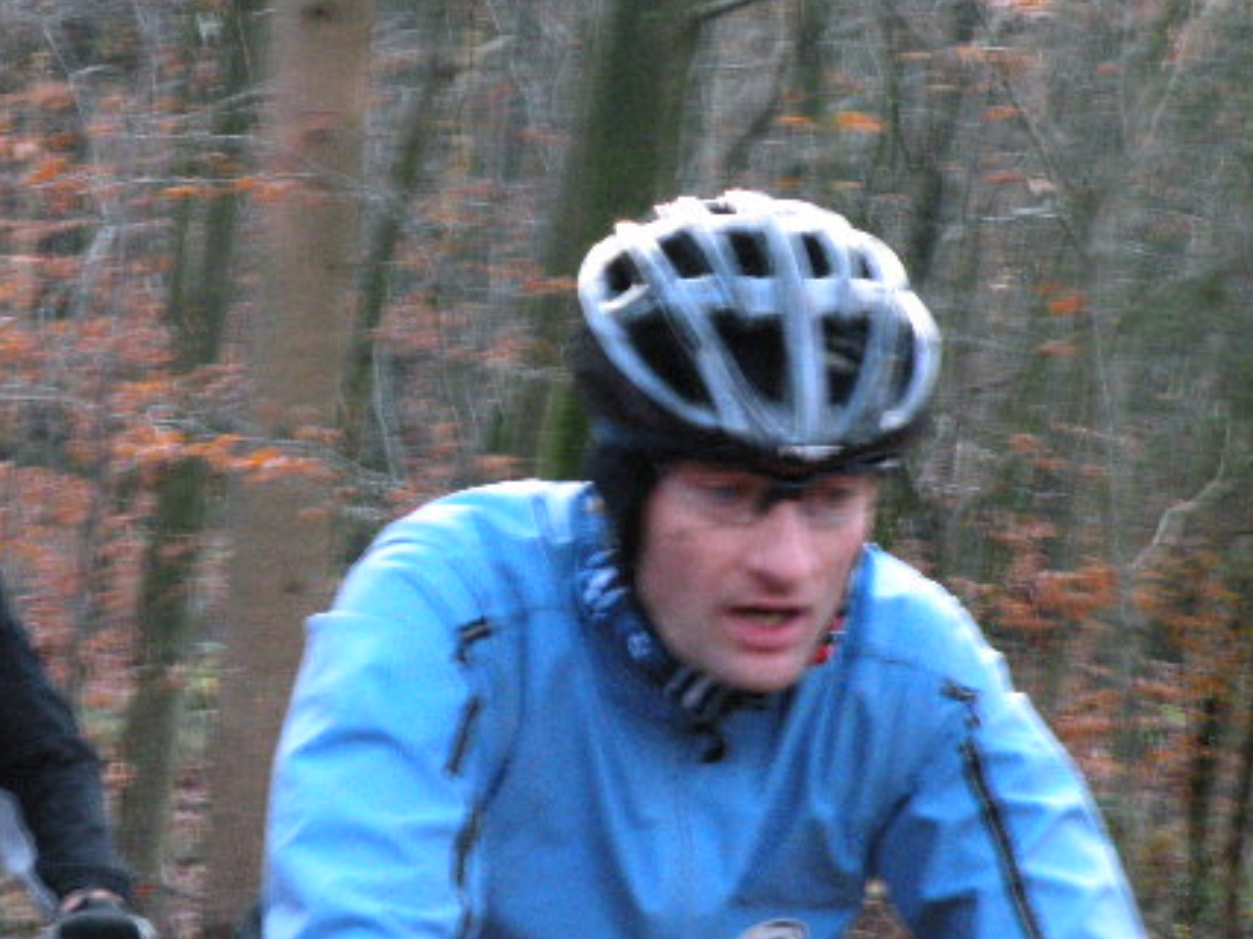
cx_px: 675
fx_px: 4560
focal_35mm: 126
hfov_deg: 15.6
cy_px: 475
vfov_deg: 11.8
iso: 377
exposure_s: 1/72.1
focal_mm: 14.9
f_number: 4
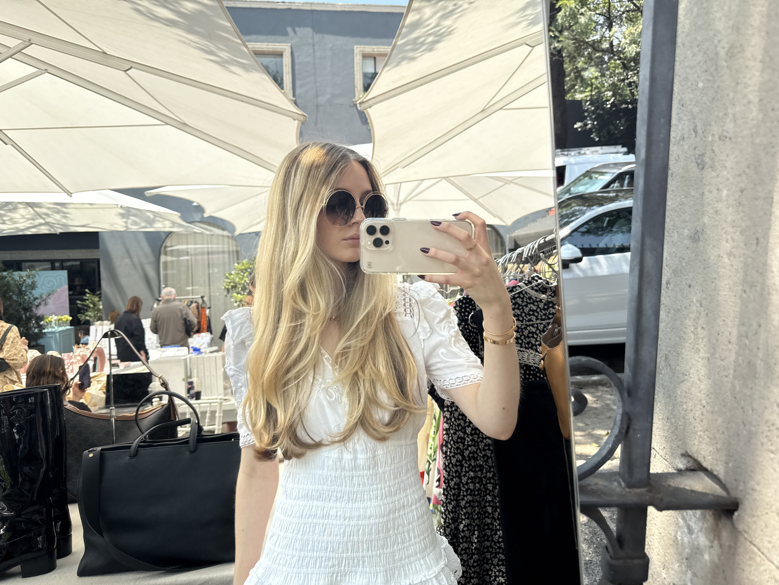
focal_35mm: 24
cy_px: 292
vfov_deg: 56.8
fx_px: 540
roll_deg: +2.4
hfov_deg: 71.6
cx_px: 390
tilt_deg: -9.0
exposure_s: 1/1493
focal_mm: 6.76
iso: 80
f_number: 1.78
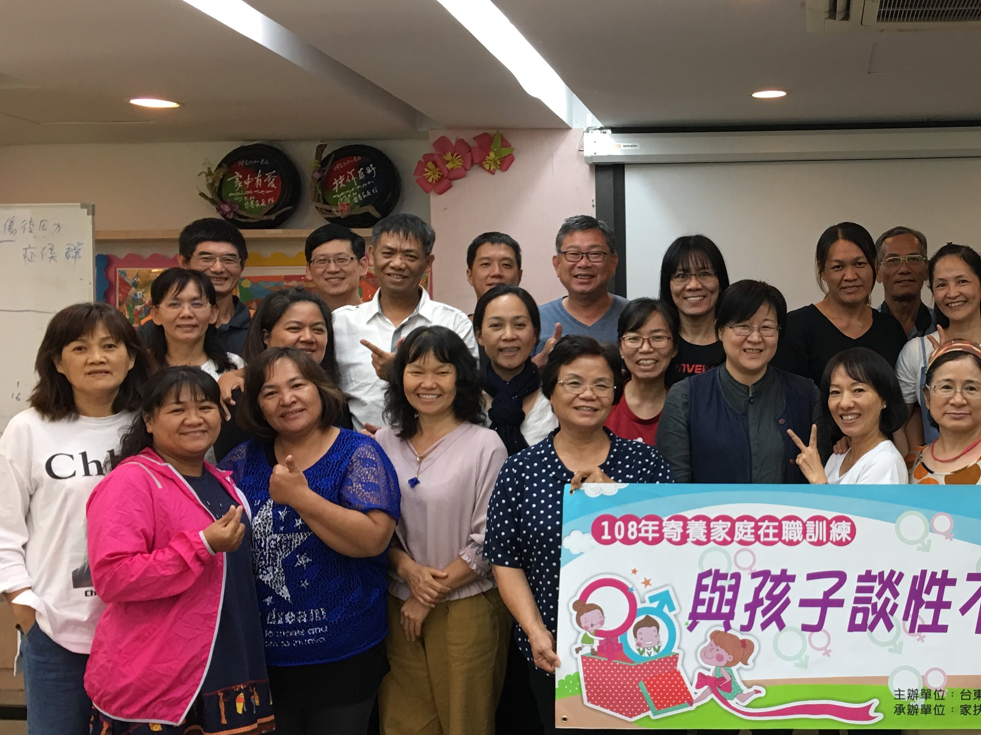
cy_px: 399
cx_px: 766
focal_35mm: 47
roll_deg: +0.8
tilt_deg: -0.7
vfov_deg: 30.9
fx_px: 1332
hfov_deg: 39.1
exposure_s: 1/15
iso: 32
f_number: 2.2
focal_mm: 4.15
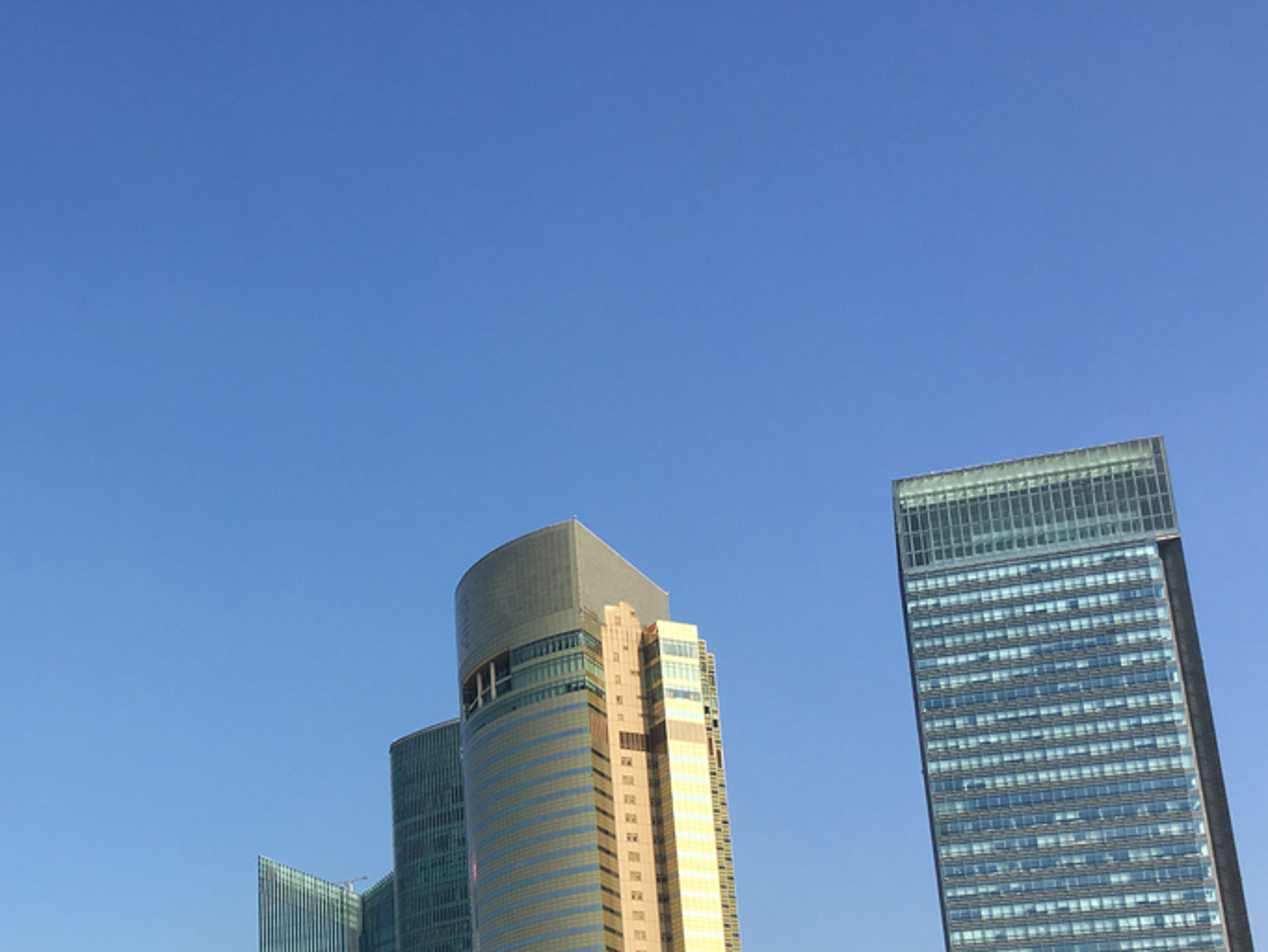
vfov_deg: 27.7
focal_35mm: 51
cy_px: 824
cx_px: 236
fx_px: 1869
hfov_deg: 36.1
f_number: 2.2
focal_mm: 4.15
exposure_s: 1/1637
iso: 25
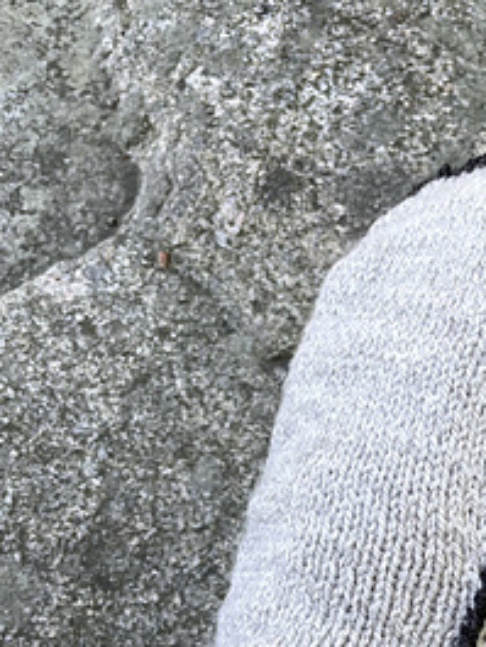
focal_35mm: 49
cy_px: 498
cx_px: 453
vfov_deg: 37.8
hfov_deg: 28.4
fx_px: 917
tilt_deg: -72.6
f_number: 1.6
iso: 32
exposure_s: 1/121
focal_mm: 4.2
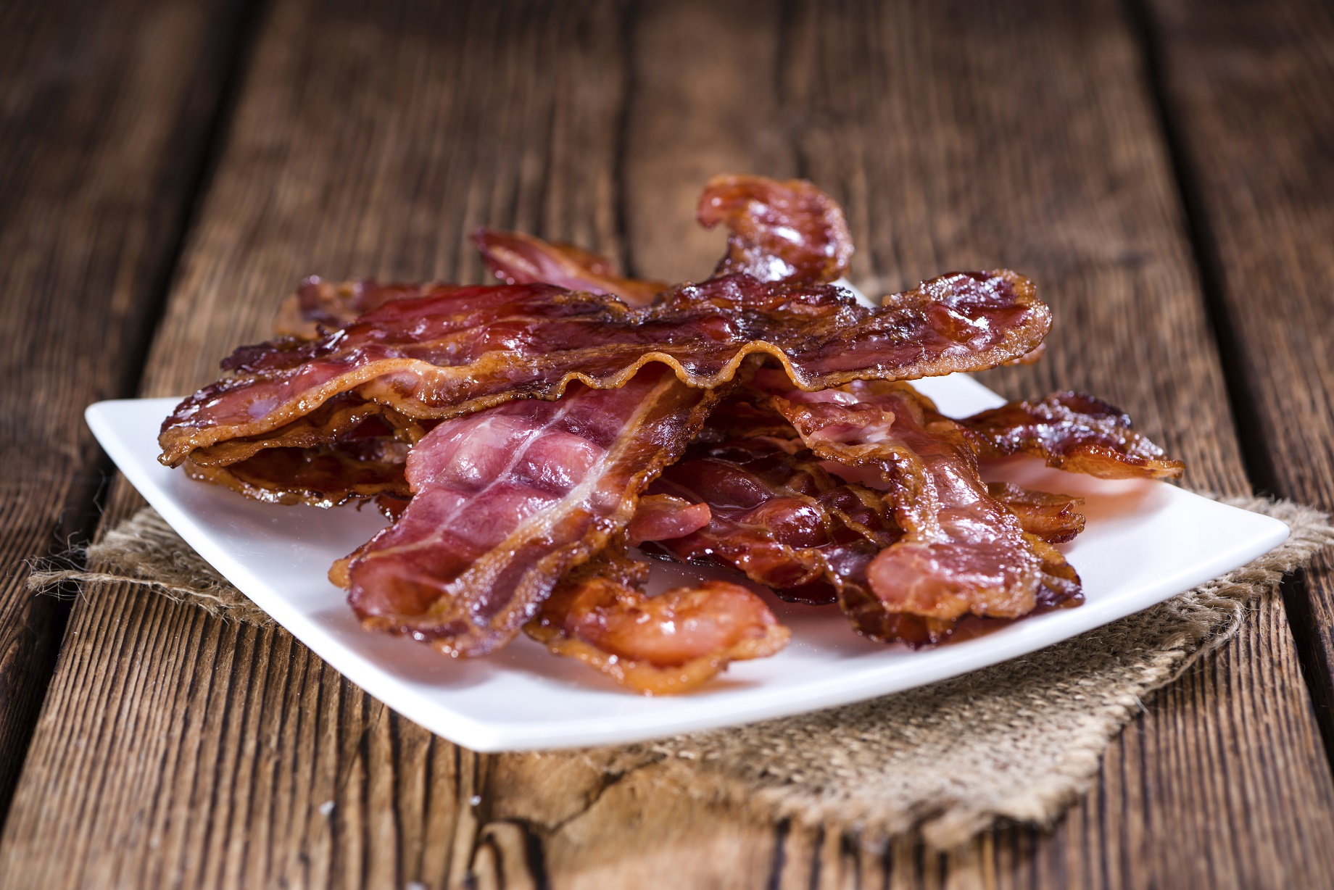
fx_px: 3892
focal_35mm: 105
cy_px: 445
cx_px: 667
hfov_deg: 19.5
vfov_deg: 13.1
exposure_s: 1/200
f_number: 9
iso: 50
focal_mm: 105
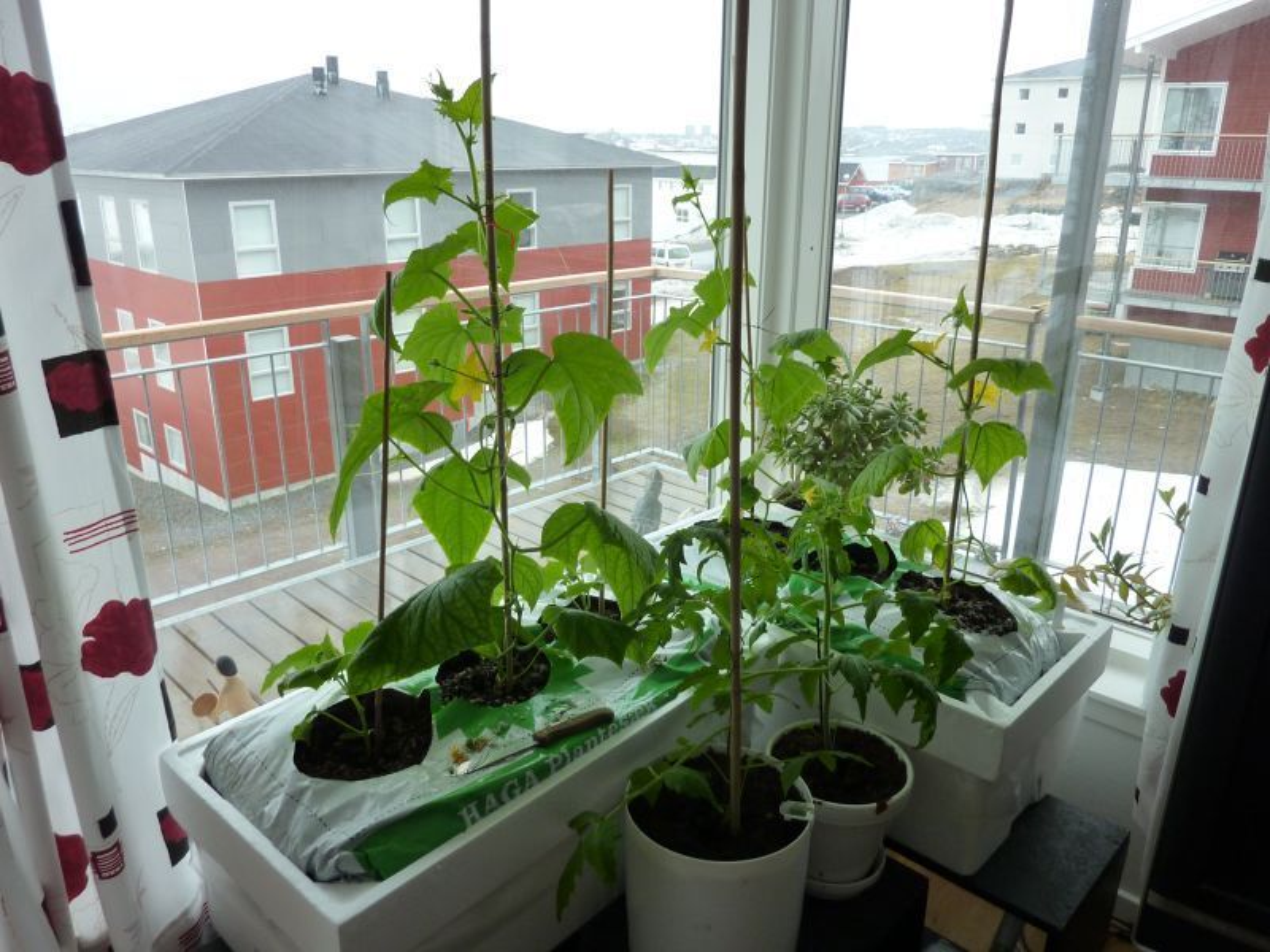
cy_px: 476
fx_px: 917
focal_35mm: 25
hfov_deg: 69.4
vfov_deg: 54.9
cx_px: 635
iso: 125
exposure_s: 1/40
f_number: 3.3
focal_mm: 4.1
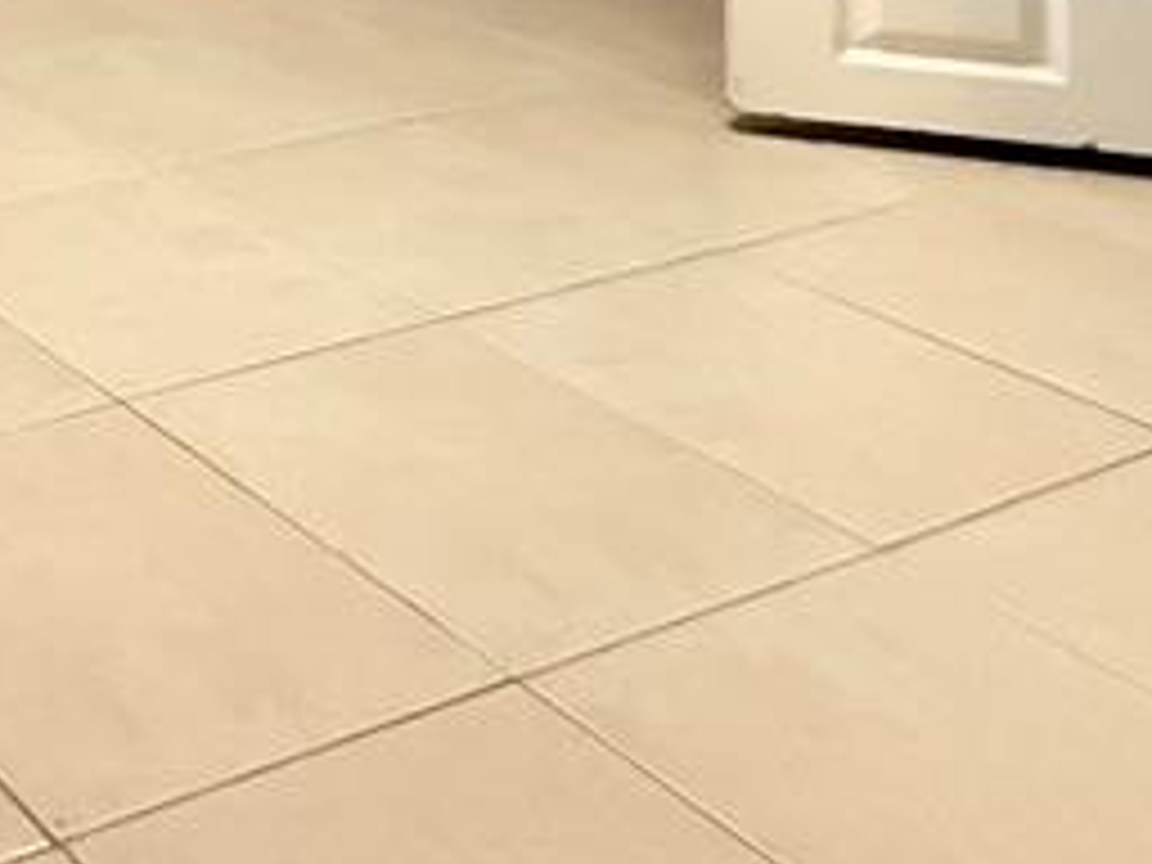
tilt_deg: +0.4
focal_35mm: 56
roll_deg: +1.5
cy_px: -572
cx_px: -558
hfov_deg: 25.9
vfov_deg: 20.6
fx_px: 1864
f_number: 2.2
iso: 1250
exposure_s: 1/40
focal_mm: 2.22
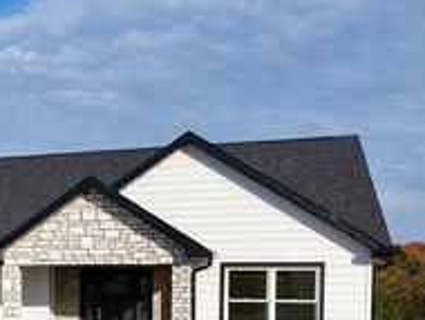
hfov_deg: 28.1
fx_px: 774
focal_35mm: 63
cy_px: 310
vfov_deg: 22.5
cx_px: -38
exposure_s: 1/3200
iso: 100
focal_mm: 8.67
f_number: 1.8
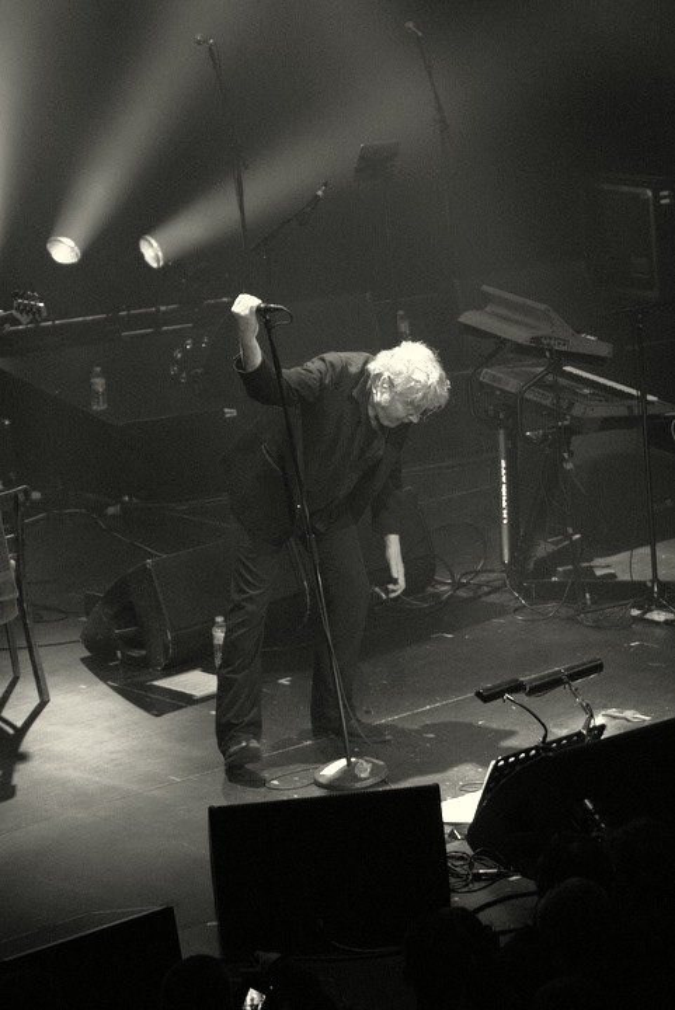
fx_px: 2949
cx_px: 338
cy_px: 505
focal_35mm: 105
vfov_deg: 19.4
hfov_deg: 13.1
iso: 3200
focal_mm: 70
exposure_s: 1/200
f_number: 2.8
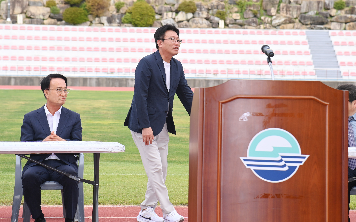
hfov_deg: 17.0
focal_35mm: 123
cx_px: 177
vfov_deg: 10.7
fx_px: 1193
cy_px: 110
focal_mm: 120
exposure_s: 1/250
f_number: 7.1
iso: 160
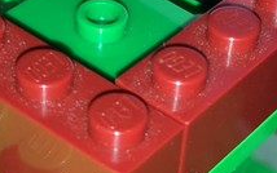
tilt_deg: -41.2
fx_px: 974
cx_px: 208
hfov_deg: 16.1
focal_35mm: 129
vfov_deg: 10.2
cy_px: 48
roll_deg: -9.6
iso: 25
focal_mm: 4.15
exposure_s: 1/167
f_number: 2.2
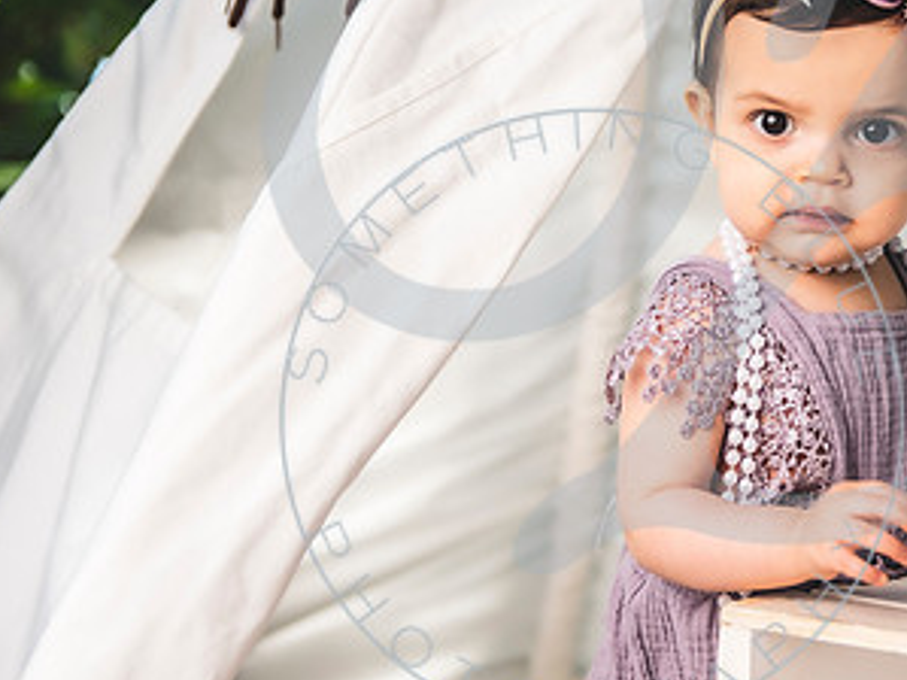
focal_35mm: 97
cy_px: 165
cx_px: 743
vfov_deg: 15.2
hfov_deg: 20.0
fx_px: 2541
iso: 100
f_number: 2.8
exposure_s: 1/400
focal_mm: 52
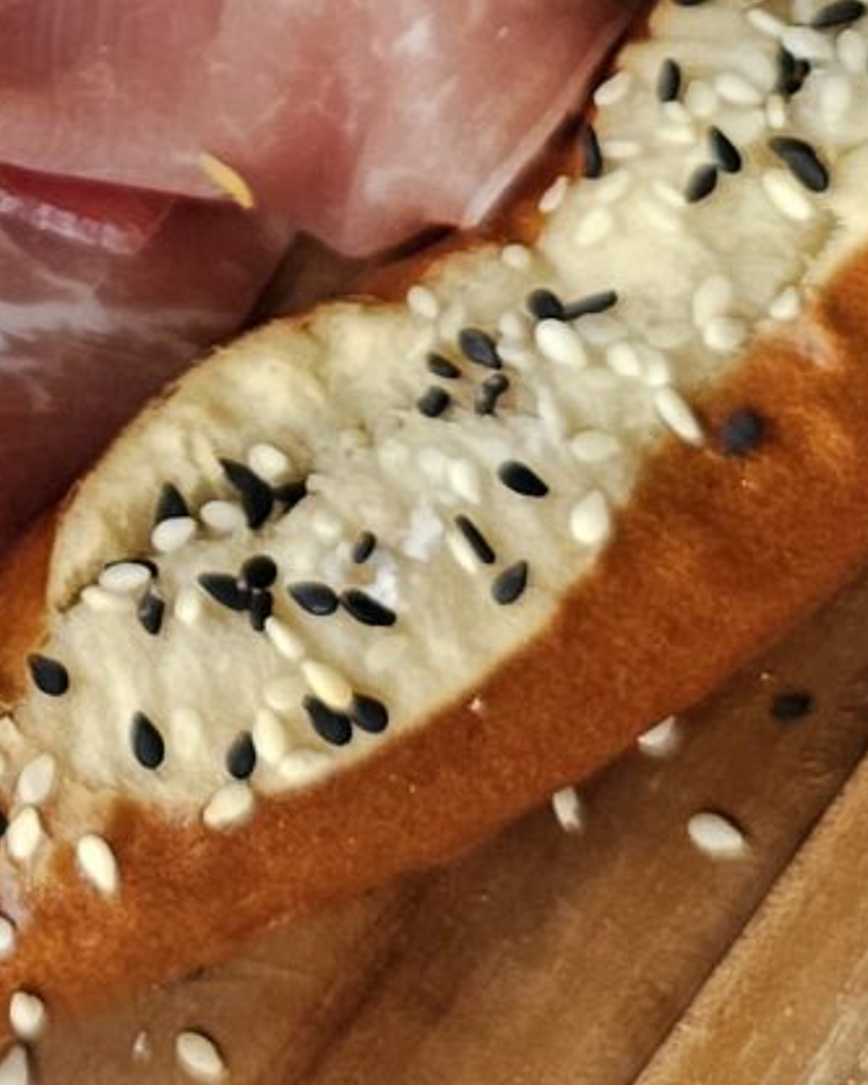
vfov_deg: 13.2
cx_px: -435
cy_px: -542
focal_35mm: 138
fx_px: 4430
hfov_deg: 10.8
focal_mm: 6.3
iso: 160
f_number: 1.7
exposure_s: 1/180
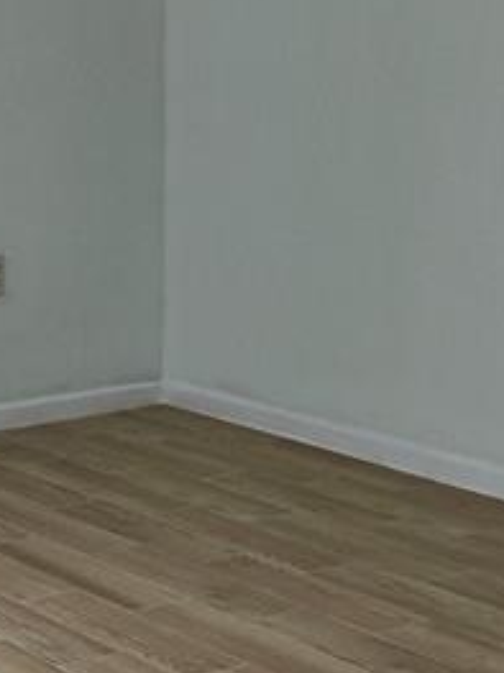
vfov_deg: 18.3
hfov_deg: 13.9
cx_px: 10
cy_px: 655
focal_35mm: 105
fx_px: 2040
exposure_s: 1/120
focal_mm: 6.3
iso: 100
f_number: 1.7
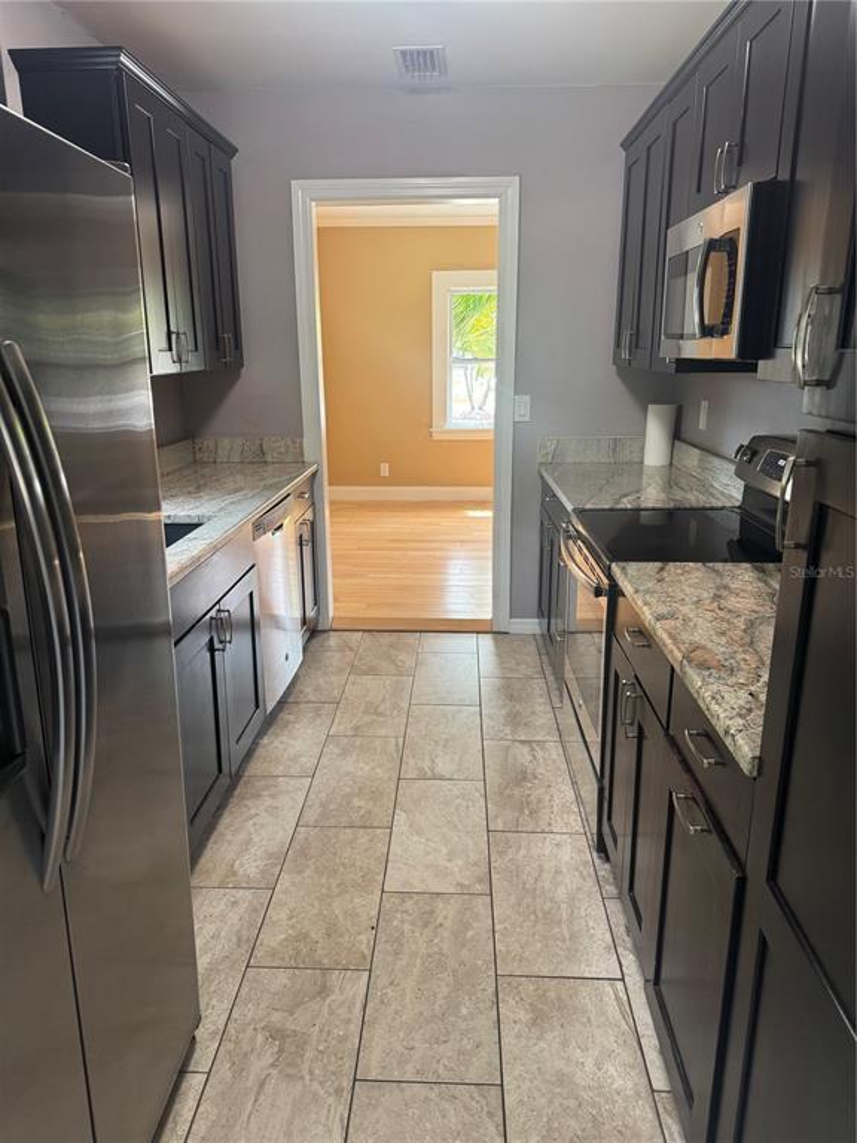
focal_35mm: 24
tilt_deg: -15.5
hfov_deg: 56.8
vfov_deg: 71.6
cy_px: 572
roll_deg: +1.2
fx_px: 792
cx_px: 428
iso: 200
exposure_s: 1/106
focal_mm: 6.76
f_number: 1.78
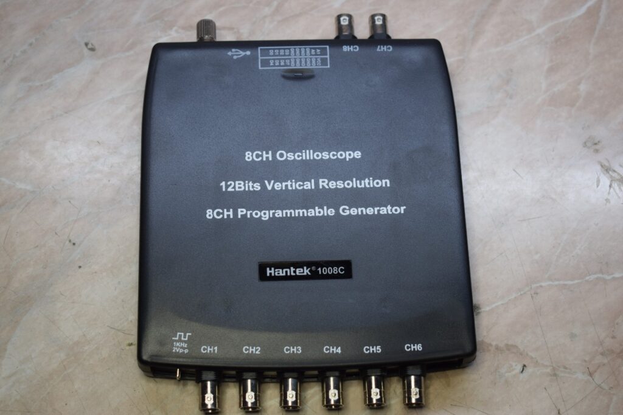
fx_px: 1194
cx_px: 312
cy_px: 208
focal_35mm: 69
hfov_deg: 29.3
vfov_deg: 19.7
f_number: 5.3
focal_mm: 46
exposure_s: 1/60
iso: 400
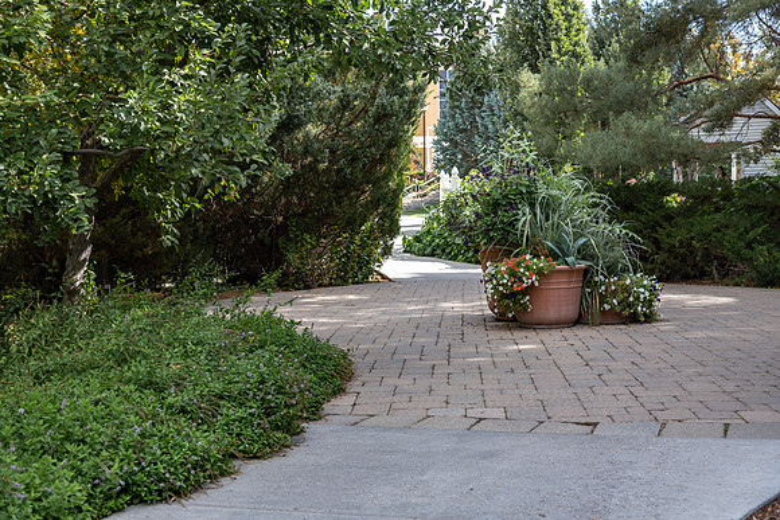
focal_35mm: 52
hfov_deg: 38.2
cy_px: 260
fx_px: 1127
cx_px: 390
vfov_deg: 26.0
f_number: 4
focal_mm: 52
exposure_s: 1/250
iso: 160
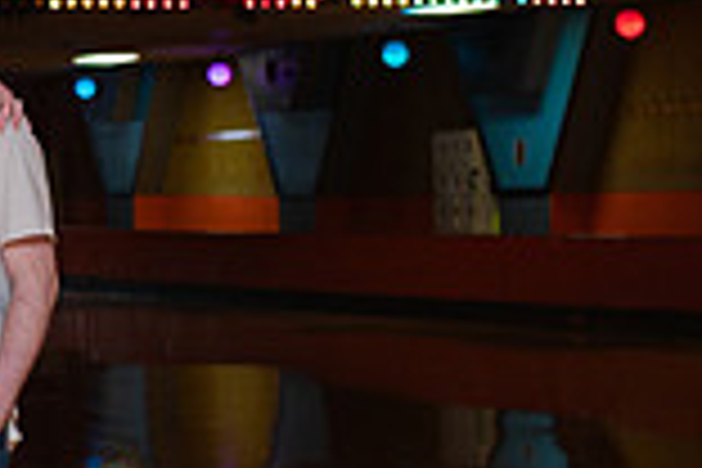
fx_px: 2827
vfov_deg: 9.5
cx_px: -216
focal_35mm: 145
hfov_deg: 13.6
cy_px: 271
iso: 1000
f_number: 3.2
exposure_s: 1/200
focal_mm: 35
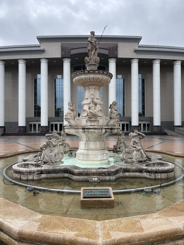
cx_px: 92
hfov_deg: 53.1
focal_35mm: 26
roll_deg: +0.7
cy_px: 122
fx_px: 184
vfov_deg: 67.3
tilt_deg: +1.7
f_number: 1.6
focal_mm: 5.96
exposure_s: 1/1178
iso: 50
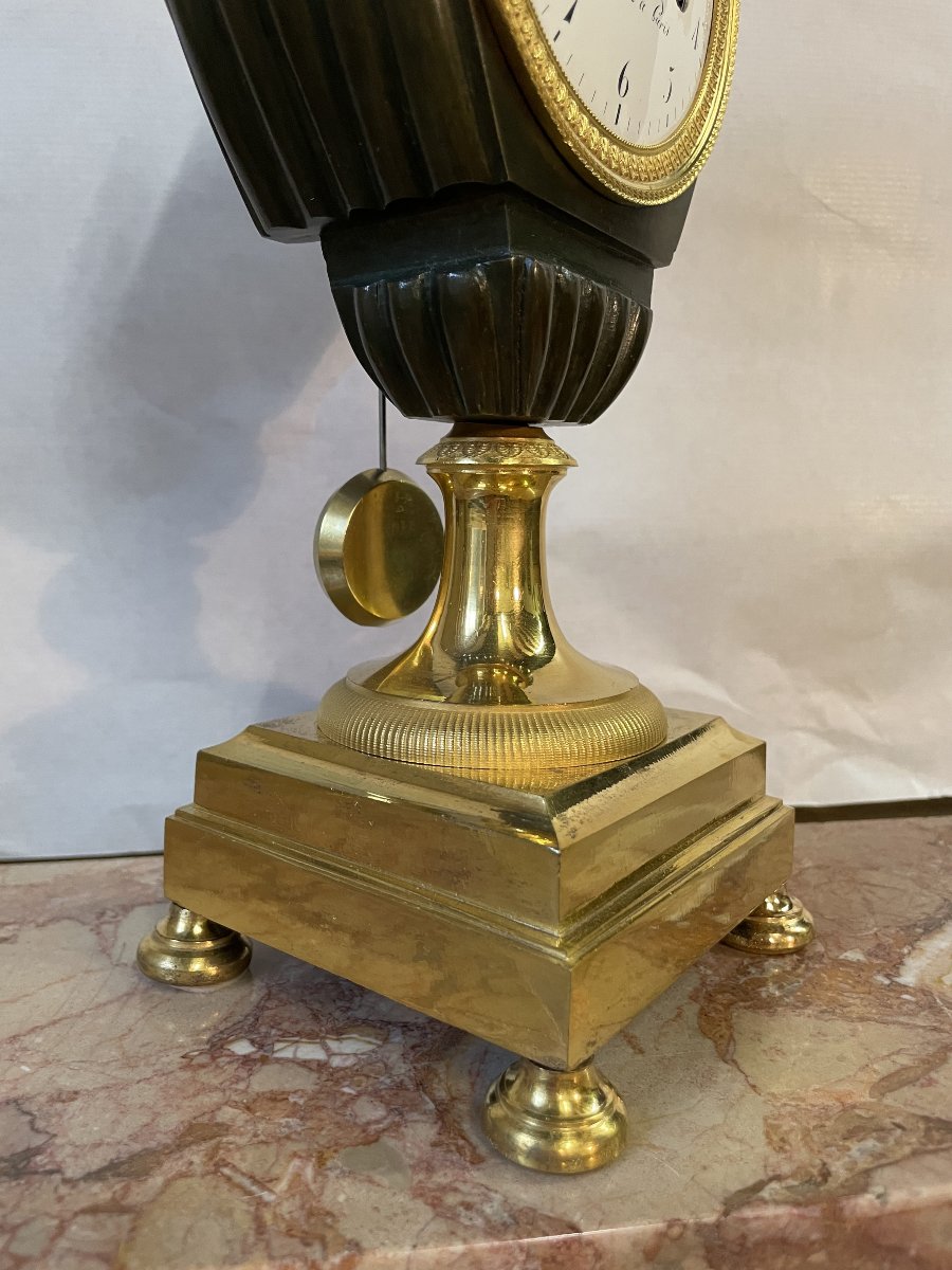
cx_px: 476
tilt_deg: -9.4
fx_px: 953
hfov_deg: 53.1
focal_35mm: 26
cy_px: 635
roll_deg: +0.4
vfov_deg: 67.3
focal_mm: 4.2
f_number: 1.6
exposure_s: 1/50
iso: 160
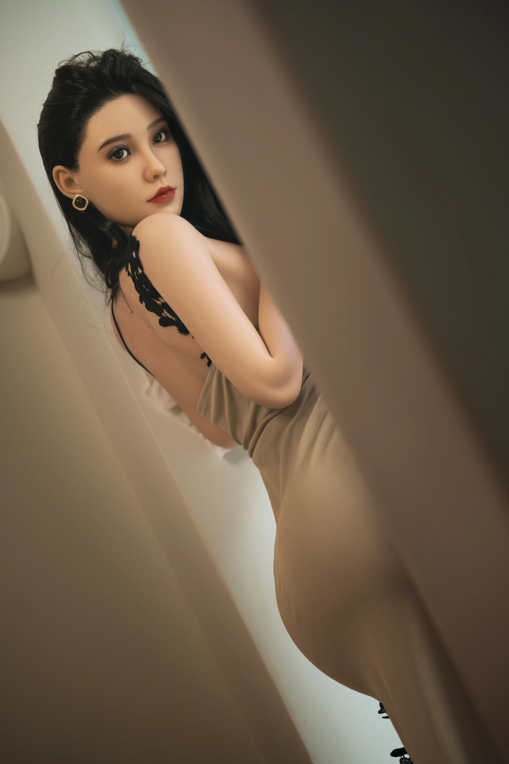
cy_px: 382
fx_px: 1061
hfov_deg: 27.0
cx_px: 254
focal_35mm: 50
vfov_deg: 39.6
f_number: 2.8
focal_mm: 50
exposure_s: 1/200
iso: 250
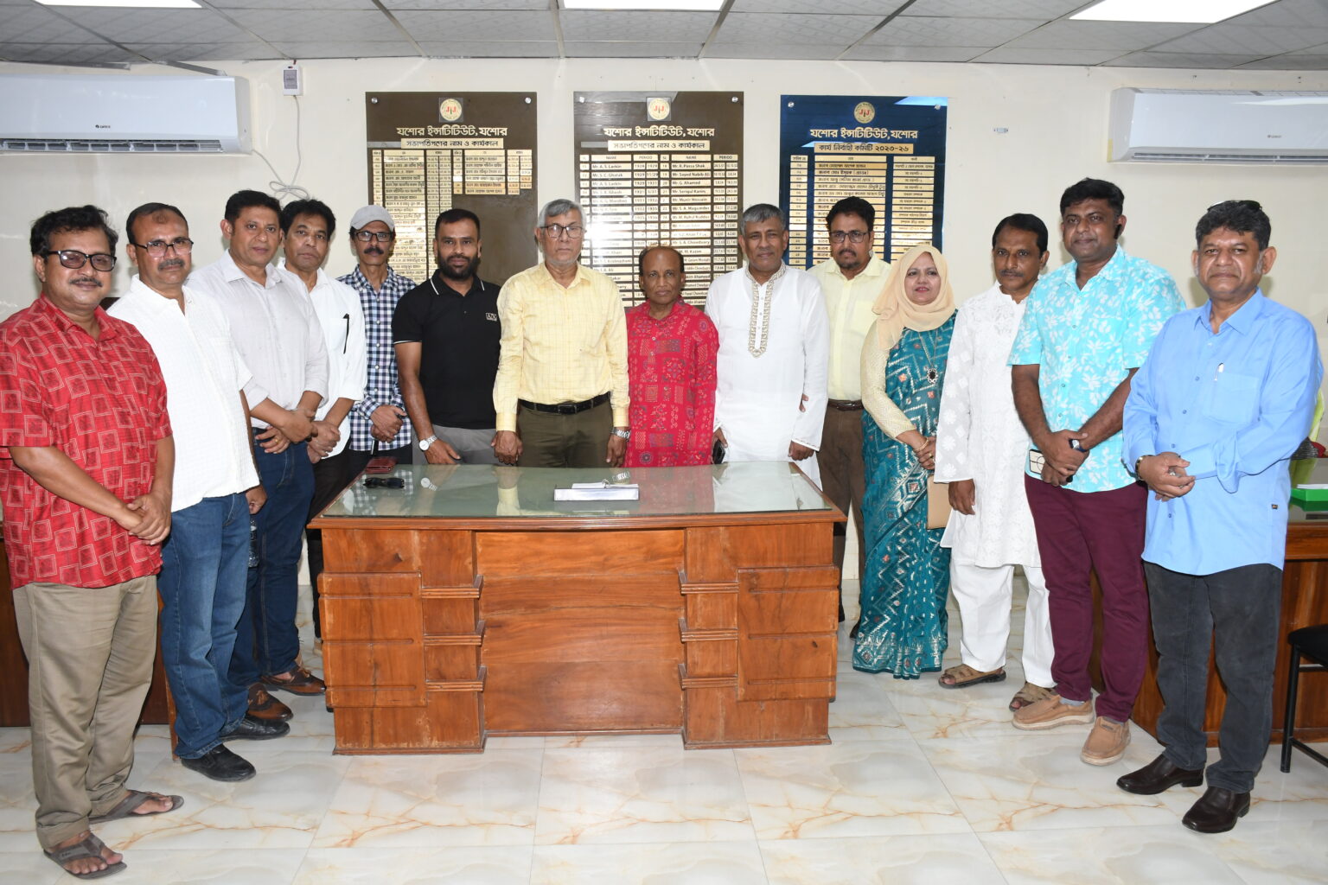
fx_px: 996
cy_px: 442
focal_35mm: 27
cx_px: 664
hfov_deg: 67.4
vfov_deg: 47.9
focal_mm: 18
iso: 800
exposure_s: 1/160
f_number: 5.6
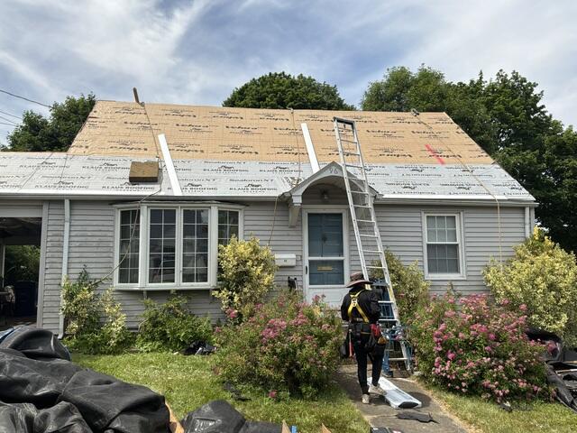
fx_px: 467
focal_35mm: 28
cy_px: 216
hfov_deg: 63.4
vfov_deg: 49.7
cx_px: 288
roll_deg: +1.1
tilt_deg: +6.6
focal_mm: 3
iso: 25
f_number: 1.8
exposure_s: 1/2538
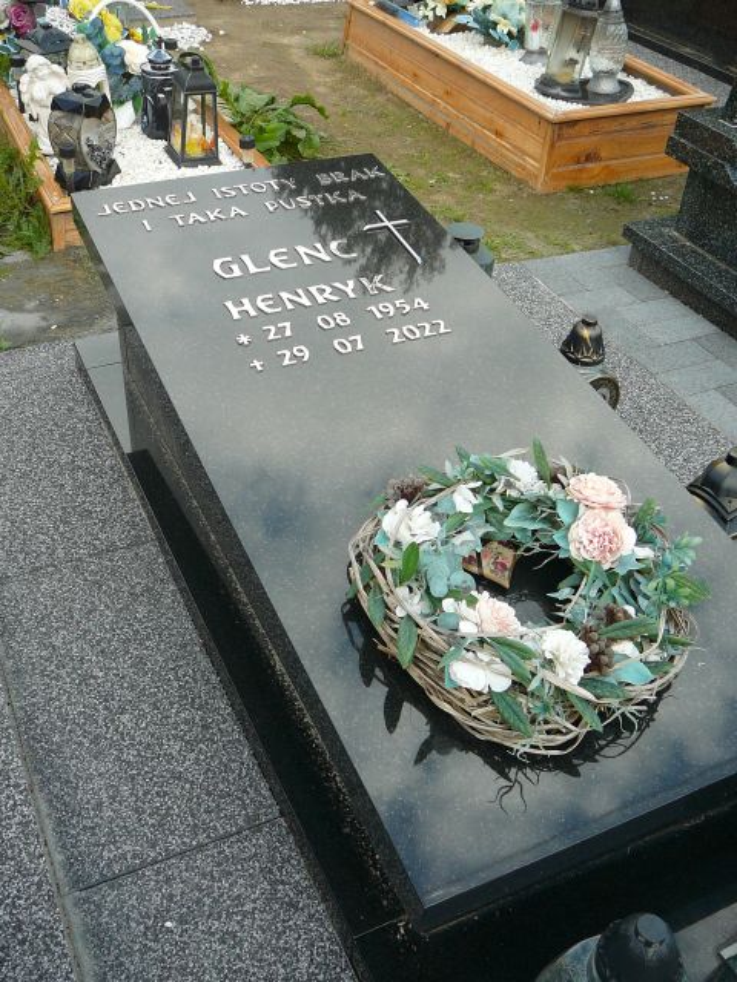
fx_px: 994
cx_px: 368
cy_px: 491
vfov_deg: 52.6
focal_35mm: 35
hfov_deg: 40.7
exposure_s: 1/320
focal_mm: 5.2
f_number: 2.8
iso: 80
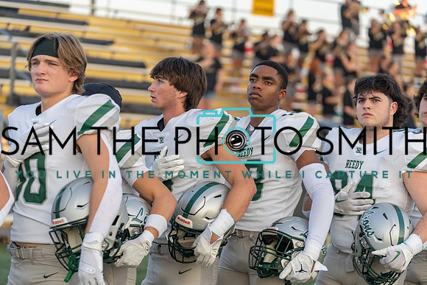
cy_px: 142
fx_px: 1222
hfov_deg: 19.8
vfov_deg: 13.3
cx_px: 214
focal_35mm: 103
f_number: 2.8
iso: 200
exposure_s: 1/320
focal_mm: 103
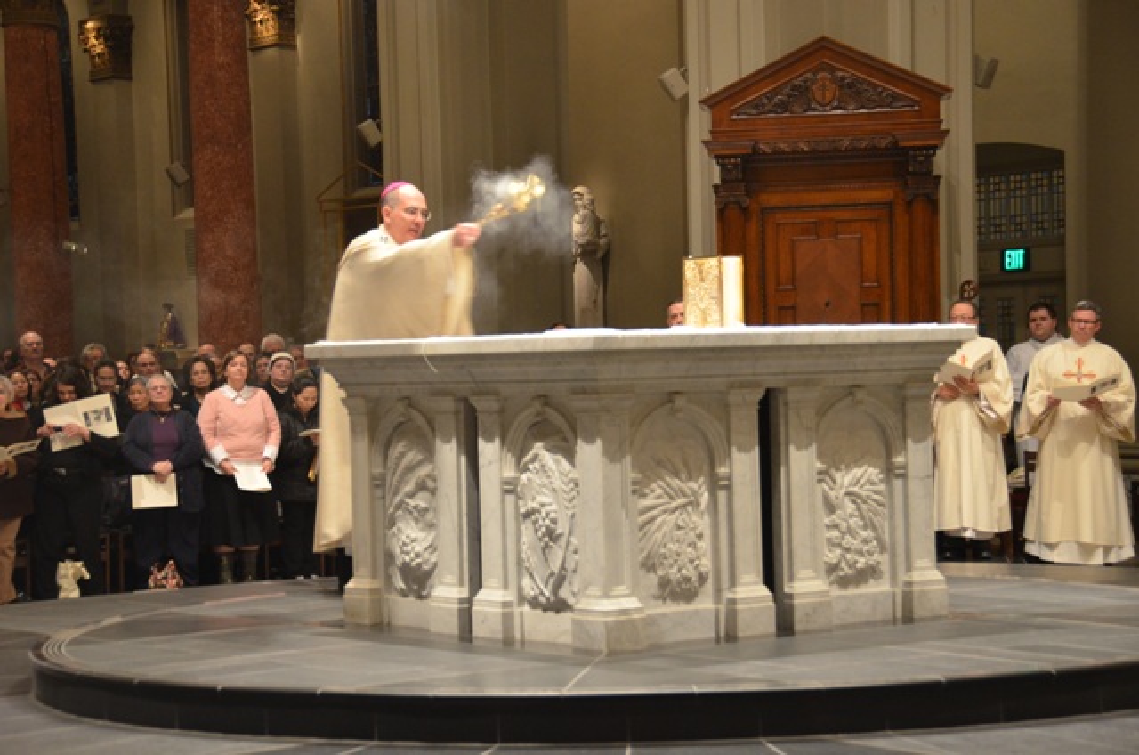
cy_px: 378
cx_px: 570
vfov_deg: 16.5
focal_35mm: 82
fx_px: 2605
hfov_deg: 24.7
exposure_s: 1/20
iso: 1600
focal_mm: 55
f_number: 4.8
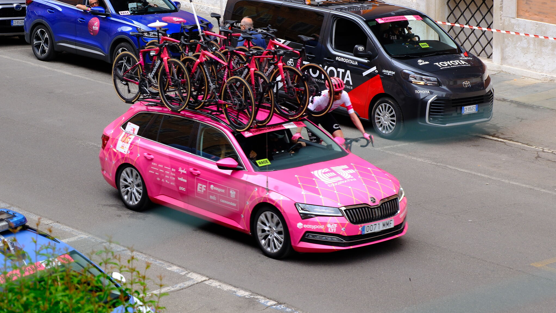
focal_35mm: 108
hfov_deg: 19.8
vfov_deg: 11.2
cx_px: 279
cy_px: 158
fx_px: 1592
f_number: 5
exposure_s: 1/170
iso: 500
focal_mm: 58.9
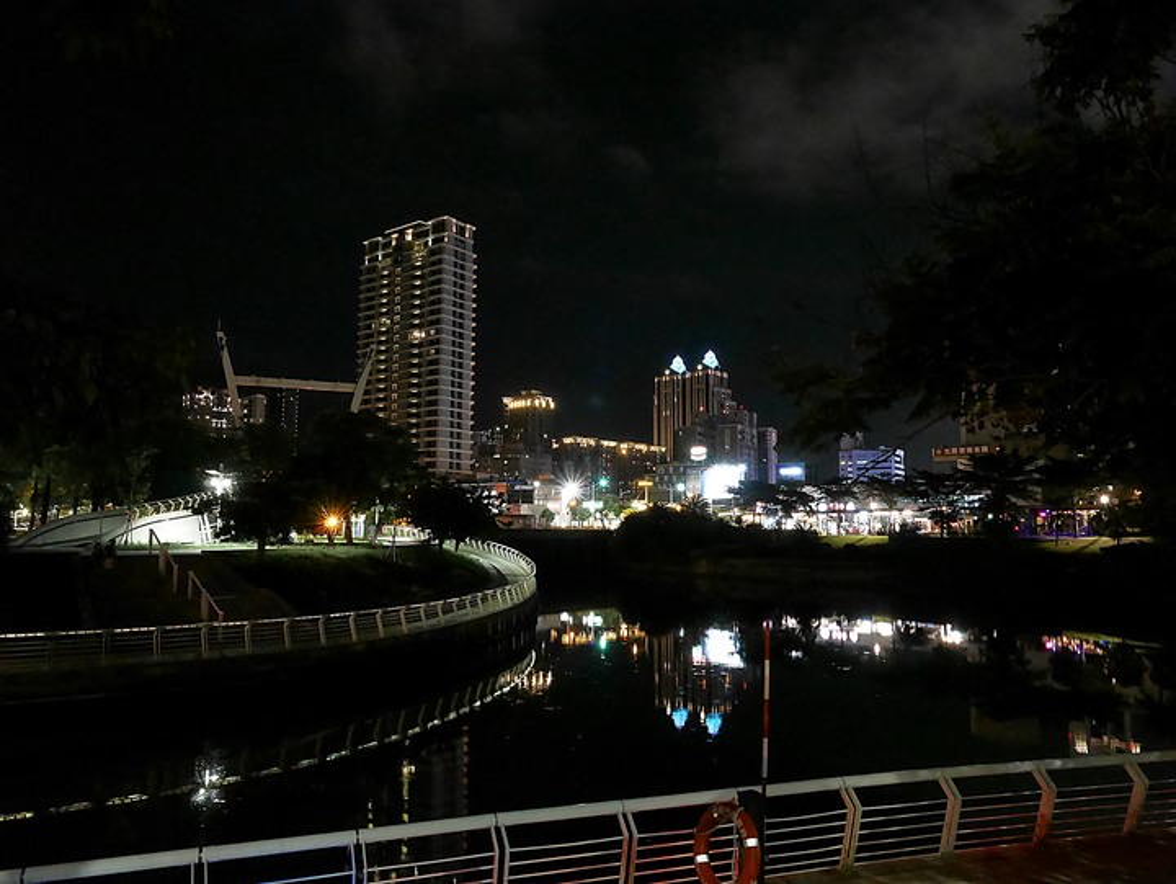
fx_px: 816
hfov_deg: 71.6
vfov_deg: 56.9
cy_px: 442
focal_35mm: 24
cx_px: 588
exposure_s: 1/2.5
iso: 3200
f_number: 10
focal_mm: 12
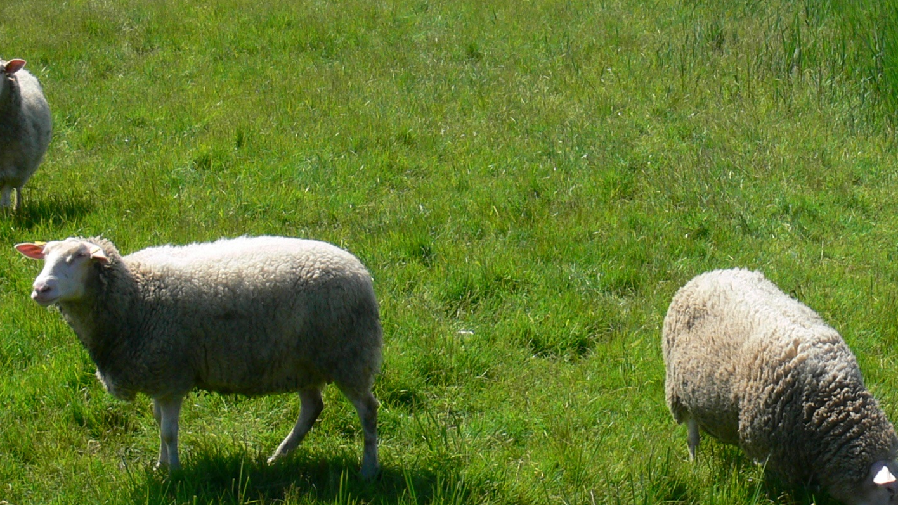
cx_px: 734
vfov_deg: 9.5
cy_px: 136
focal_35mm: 128
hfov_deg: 16.6
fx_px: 3048
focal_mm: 12
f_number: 5.6
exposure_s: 1/320
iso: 80
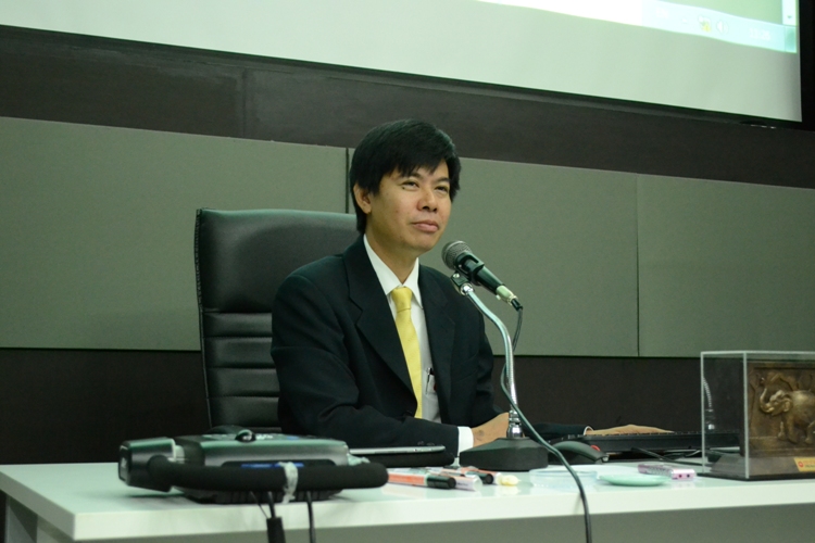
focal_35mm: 51
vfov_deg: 26.5
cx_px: 408
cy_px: 272
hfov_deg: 38.9
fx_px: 1154
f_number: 5
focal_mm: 34
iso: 3200
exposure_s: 1/20
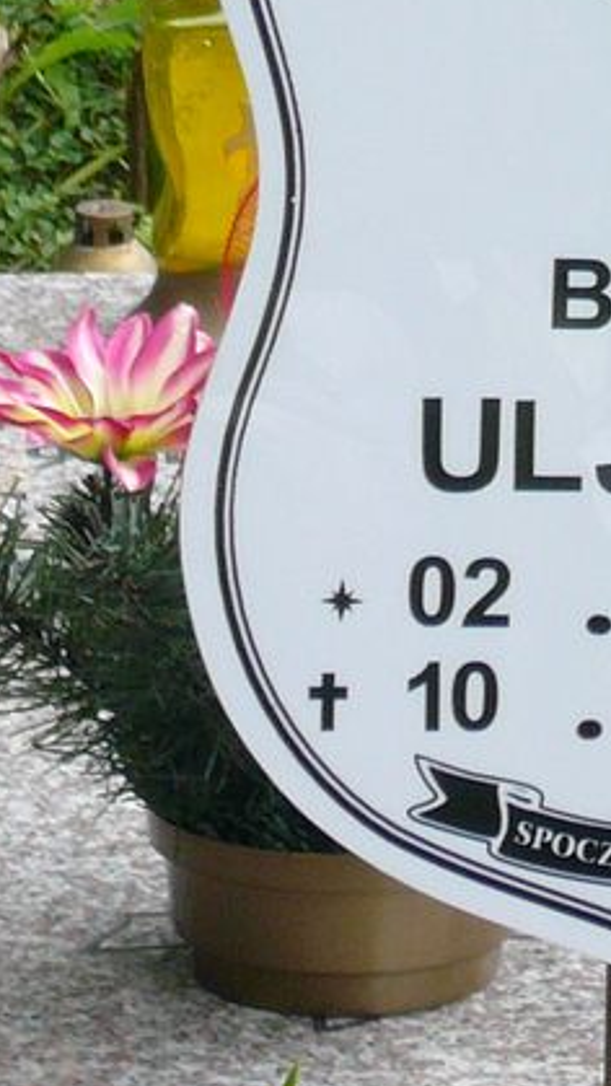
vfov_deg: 8.1
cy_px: -196
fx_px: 7625
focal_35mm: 265
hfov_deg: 4.6
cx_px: 875
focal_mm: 11.2
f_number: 4.3
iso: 100
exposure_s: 1/80
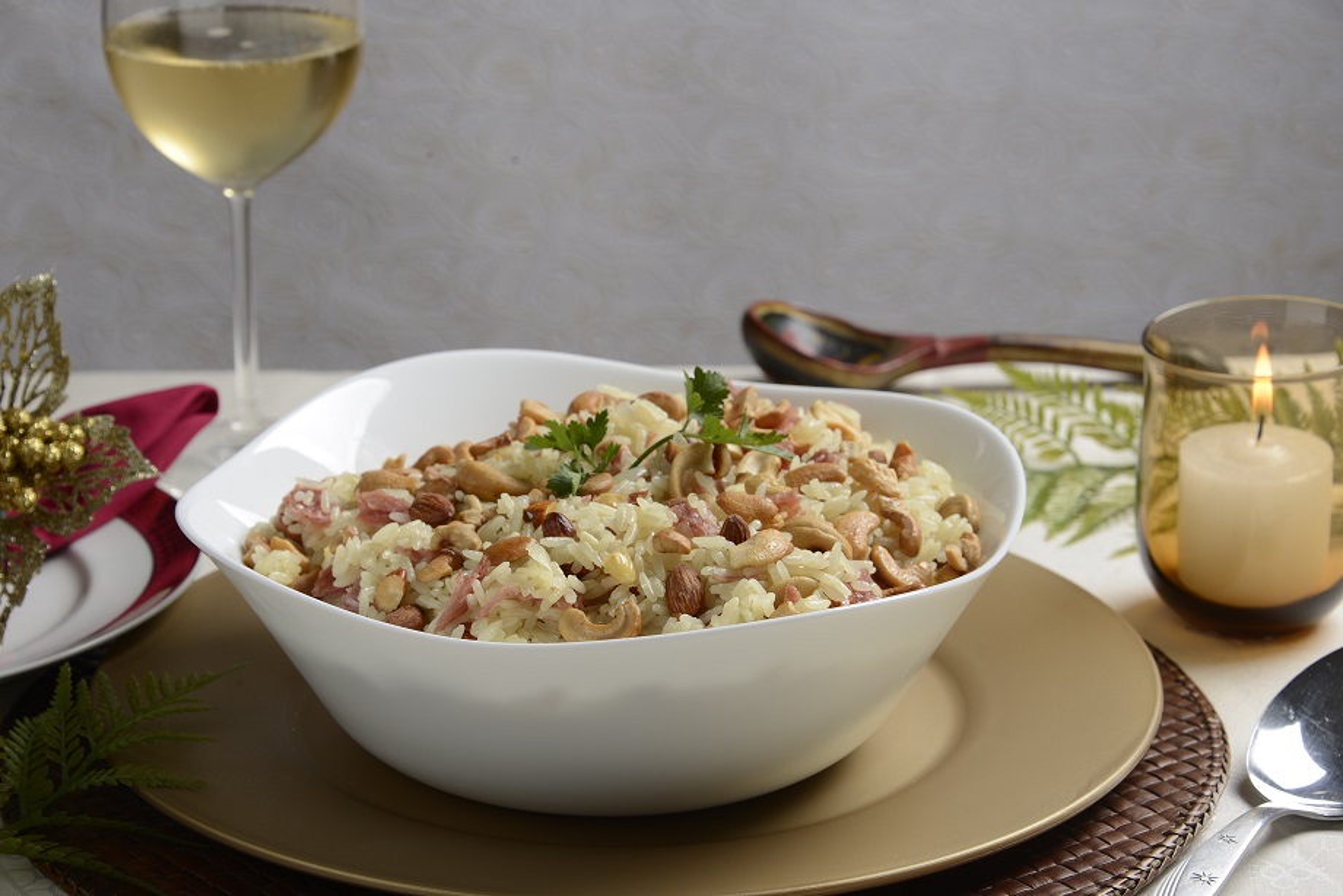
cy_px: 448
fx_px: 4329
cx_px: 672
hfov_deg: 17.6
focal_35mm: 116
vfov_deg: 11.8
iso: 100
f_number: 13
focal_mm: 116
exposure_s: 1/50
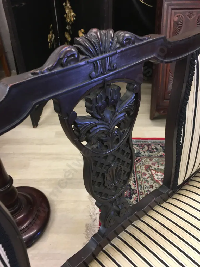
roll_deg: +1.1
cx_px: 100
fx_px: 223
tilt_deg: -41.2
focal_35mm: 29
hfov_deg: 48.2
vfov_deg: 61.7
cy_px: 134
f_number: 2.2
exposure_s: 1/17
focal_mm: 4.15
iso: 64
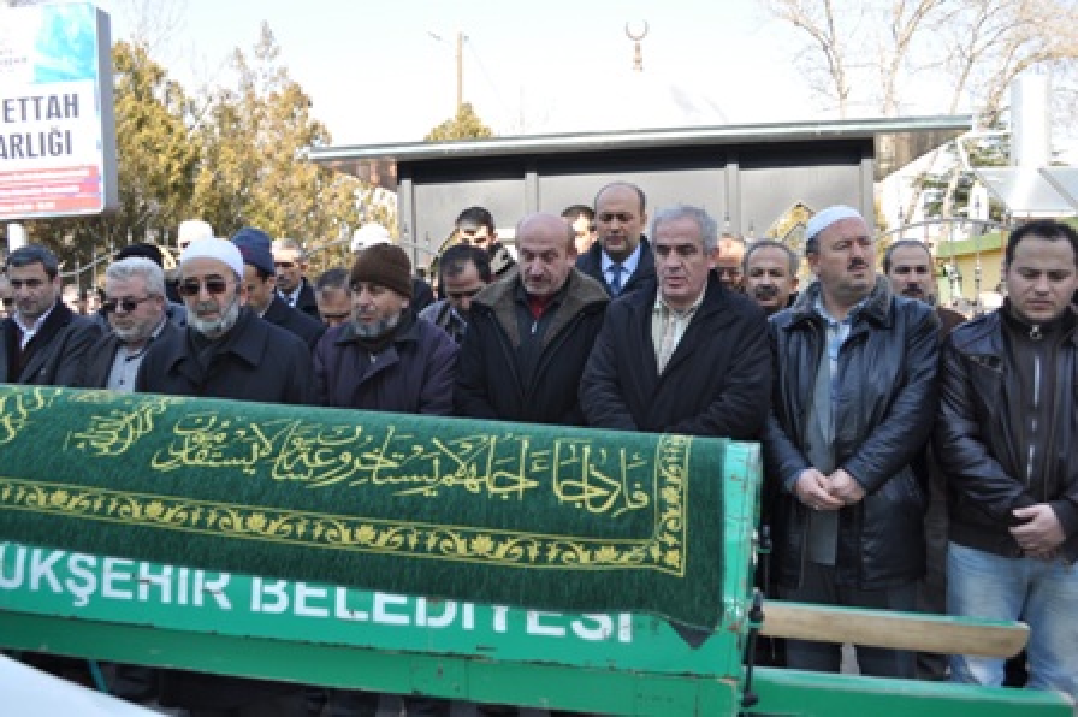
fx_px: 987
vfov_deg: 39.9
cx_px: 539
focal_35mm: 33
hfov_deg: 57.3
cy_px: 358
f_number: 5.6
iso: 200
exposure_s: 1/200
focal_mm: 22
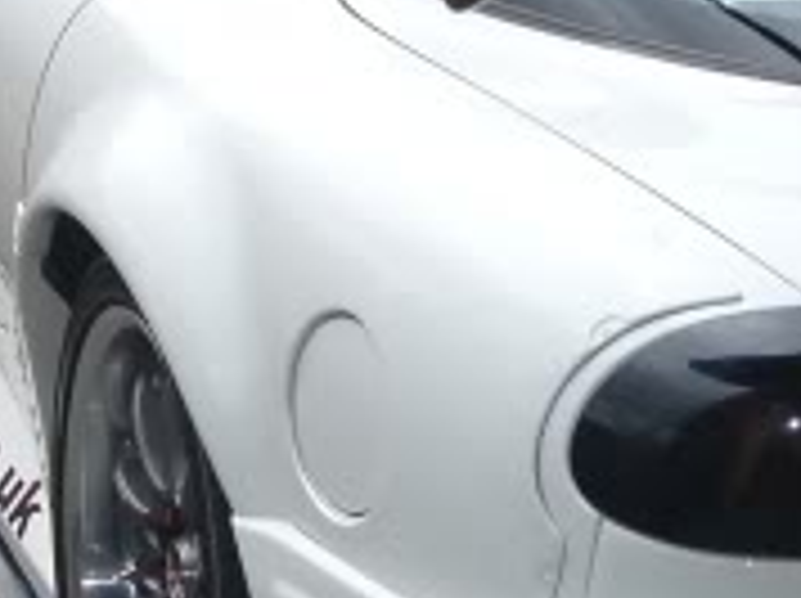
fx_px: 2912
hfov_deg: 15.6
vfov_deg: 11.7
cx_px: 184
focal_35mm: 126
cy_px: 508
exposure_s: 1/160
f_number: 2.6
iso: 80
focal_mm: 5.8
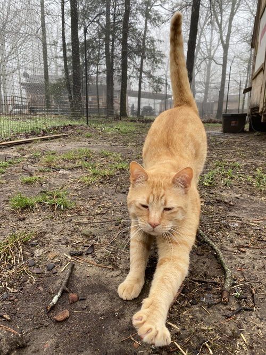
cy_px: 178
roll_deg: -1.7
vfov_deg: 67.3
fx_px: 266
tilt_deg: -13.1
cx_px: 133
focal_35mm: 26
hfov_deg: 53.0
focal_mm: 4.25
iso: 32
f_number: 1.8
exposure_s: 1/122
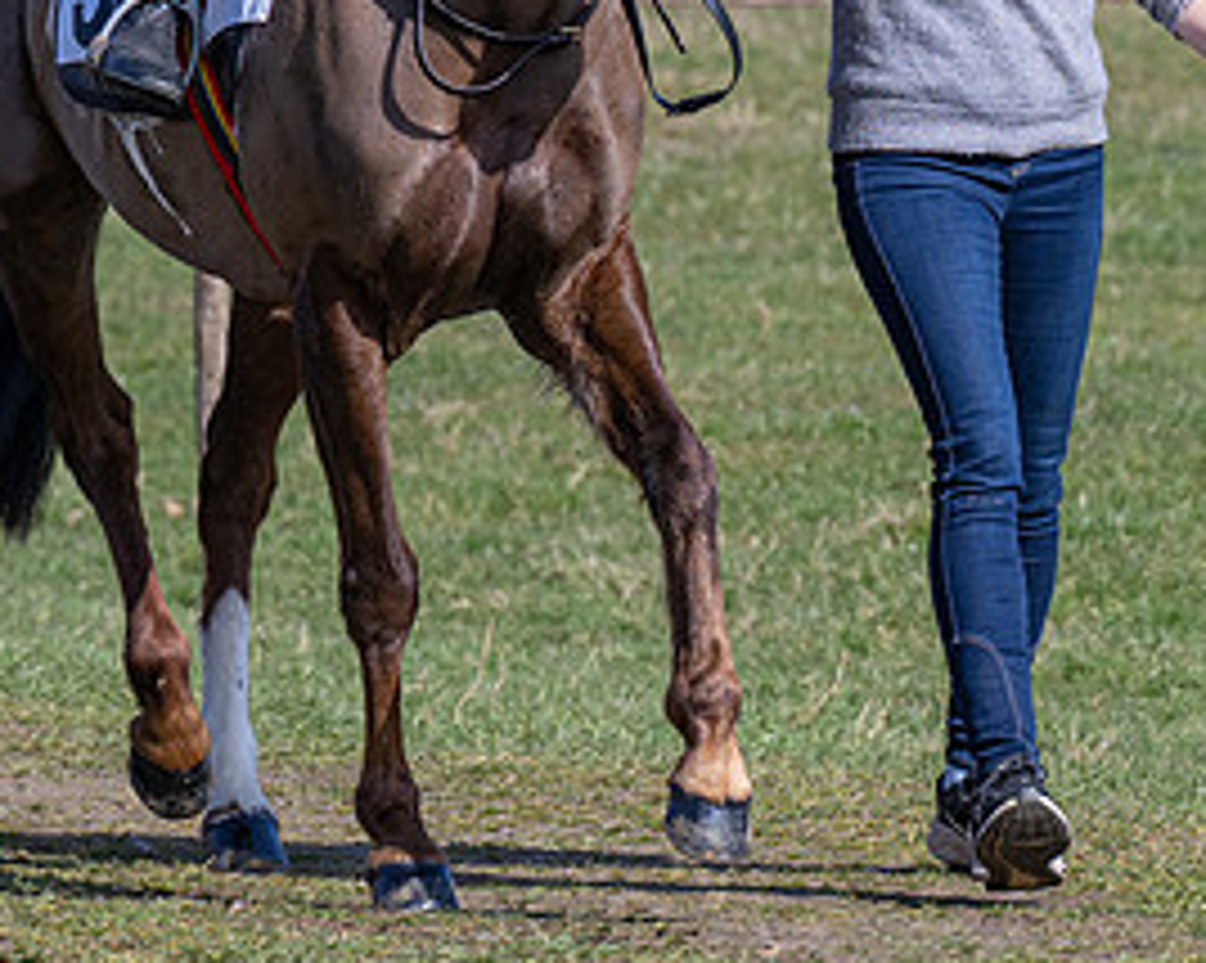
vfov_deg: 2.5
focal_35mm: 628
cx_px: 627
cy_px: -172
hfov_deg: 3.1
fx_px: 22399
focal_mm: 145
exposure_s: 1/1600
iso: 200
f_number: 5
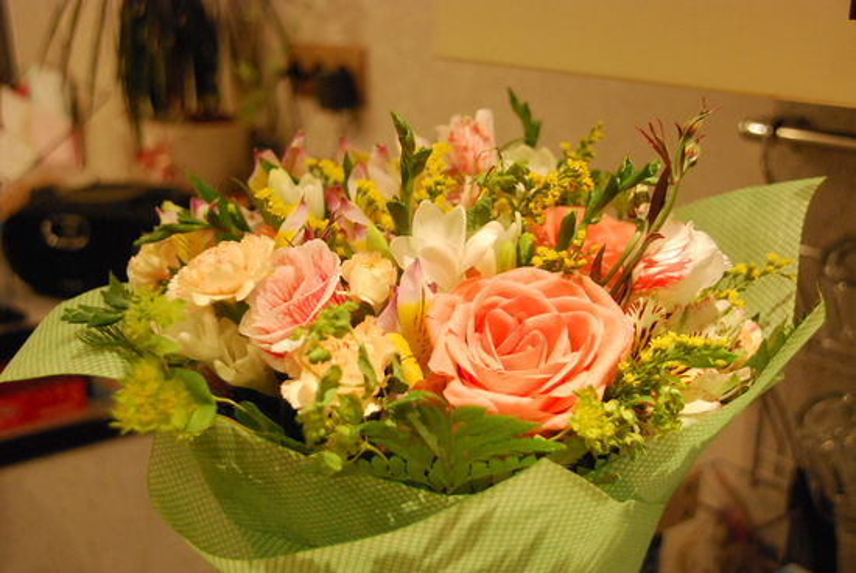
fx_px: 1143
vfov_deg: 28.1
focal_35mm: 48
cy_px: 286
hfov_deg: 41.1
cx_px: 428
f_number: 4.2
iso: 1600
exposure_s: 1/30
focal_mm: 32
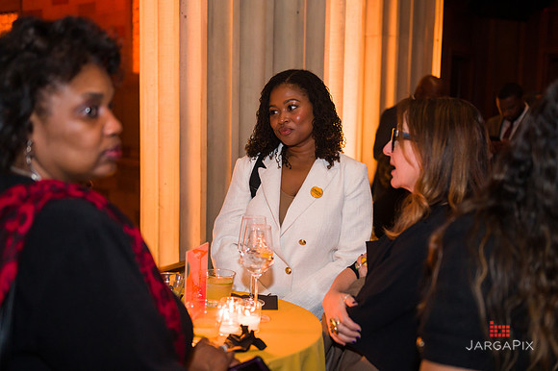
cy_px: 186
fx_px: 697
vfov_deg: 29.8
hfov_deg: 43.6
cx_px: 279
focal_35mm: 45
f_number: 3.2
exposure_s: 1/200
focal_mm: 45
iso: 1600
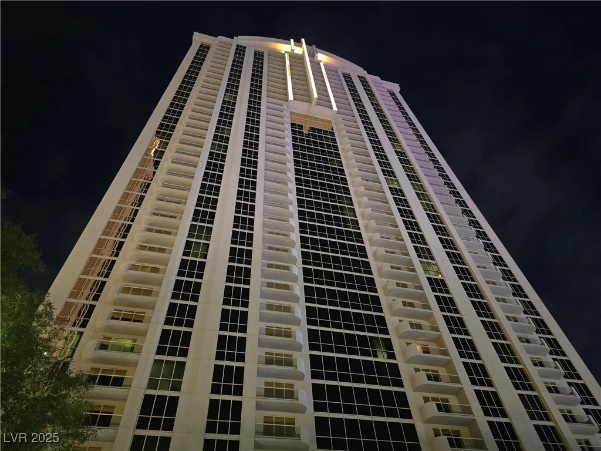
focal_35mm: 23
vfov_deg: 58.9
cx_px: 300
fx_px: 399
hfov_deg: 73.9
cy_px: 226
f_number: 1.7
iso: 1250
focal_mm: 6.3
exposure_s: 1/24
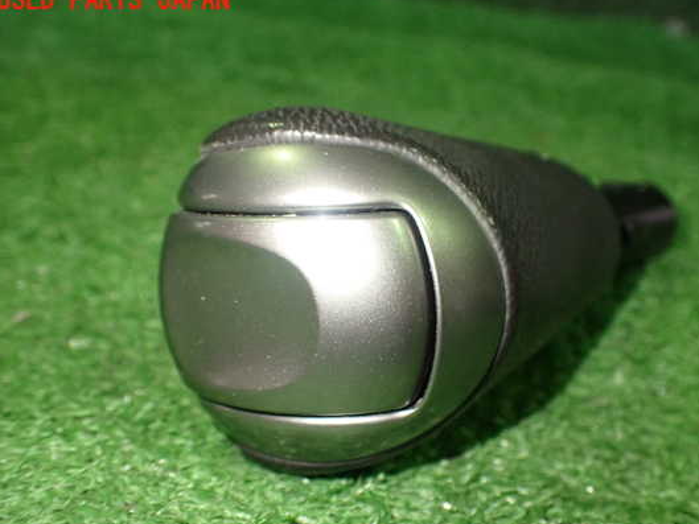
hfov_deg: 53.8
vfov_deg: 41.8
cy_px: 281
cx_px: 386
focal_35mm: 34
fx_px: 687
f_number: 2.3
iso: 800
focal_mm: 5.4
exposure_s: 1/100
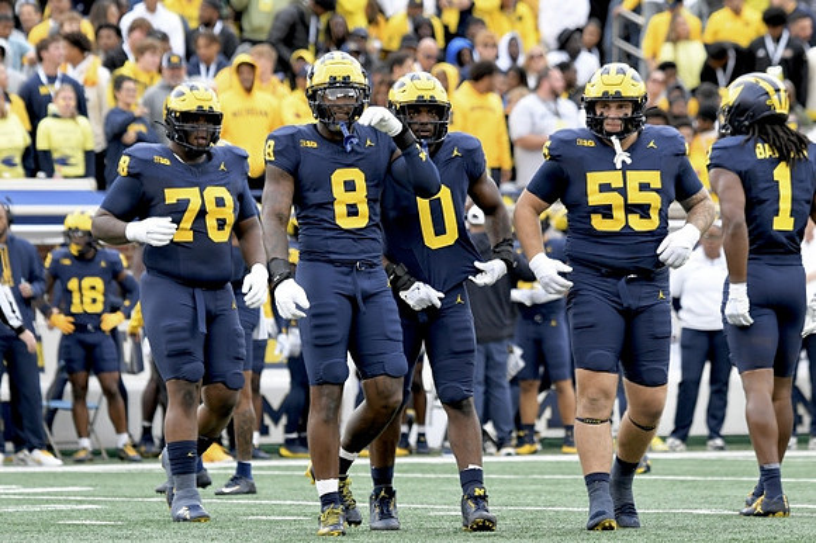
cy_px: 272
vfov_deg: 3.7
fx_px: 8495
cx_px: 408
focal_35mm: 375
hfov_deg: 5.5
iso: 1600
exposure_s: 1/1250
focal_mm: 250
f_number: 5.6
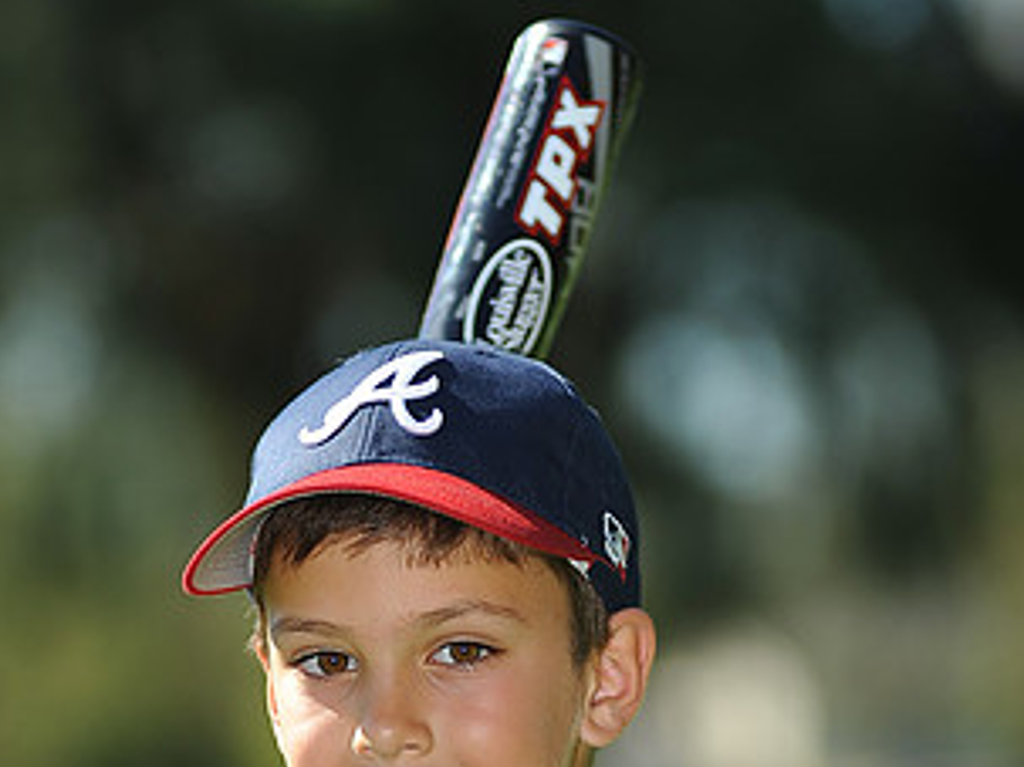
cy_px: 868
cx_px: 382
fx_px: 9788
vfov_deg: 4.5
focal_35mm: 331
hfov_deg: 6.0
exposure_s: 1/1000
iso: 200
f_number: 4.5
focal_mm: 180
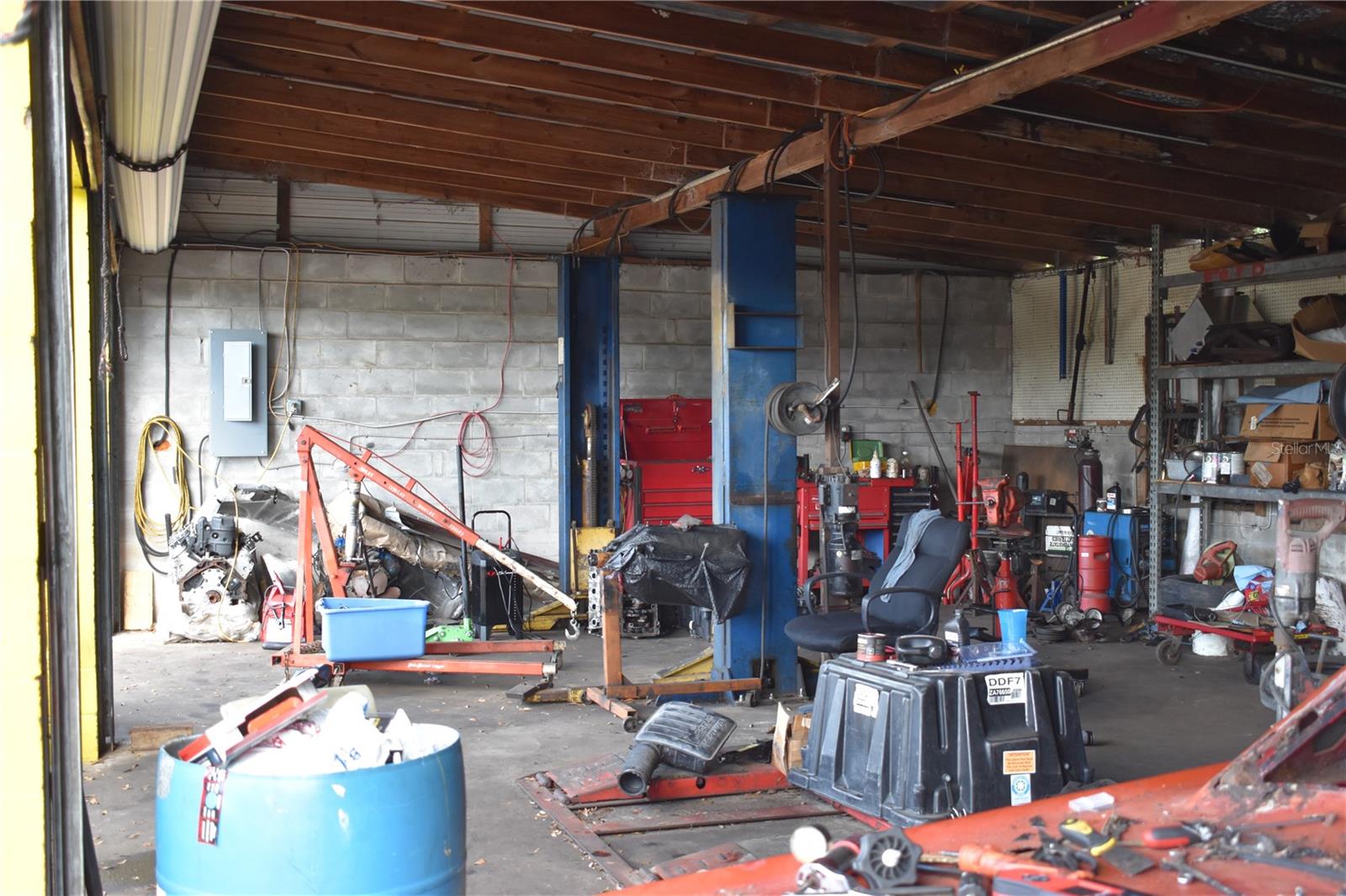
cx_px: 673
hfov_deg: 49.6
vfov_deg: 34.2
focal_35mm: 39
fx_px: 1458
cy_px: 448
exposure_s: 1/125
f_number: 4
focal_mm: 26
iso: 1000
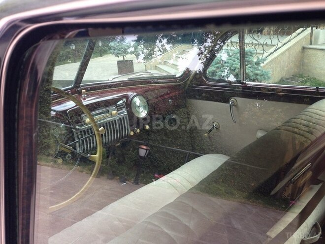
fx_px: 310
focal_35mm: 33
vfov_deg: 42.9
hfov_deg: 55.4
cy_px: 122
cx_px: 162
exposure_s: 1/120
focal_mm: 4.13
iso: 80
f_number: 2.4
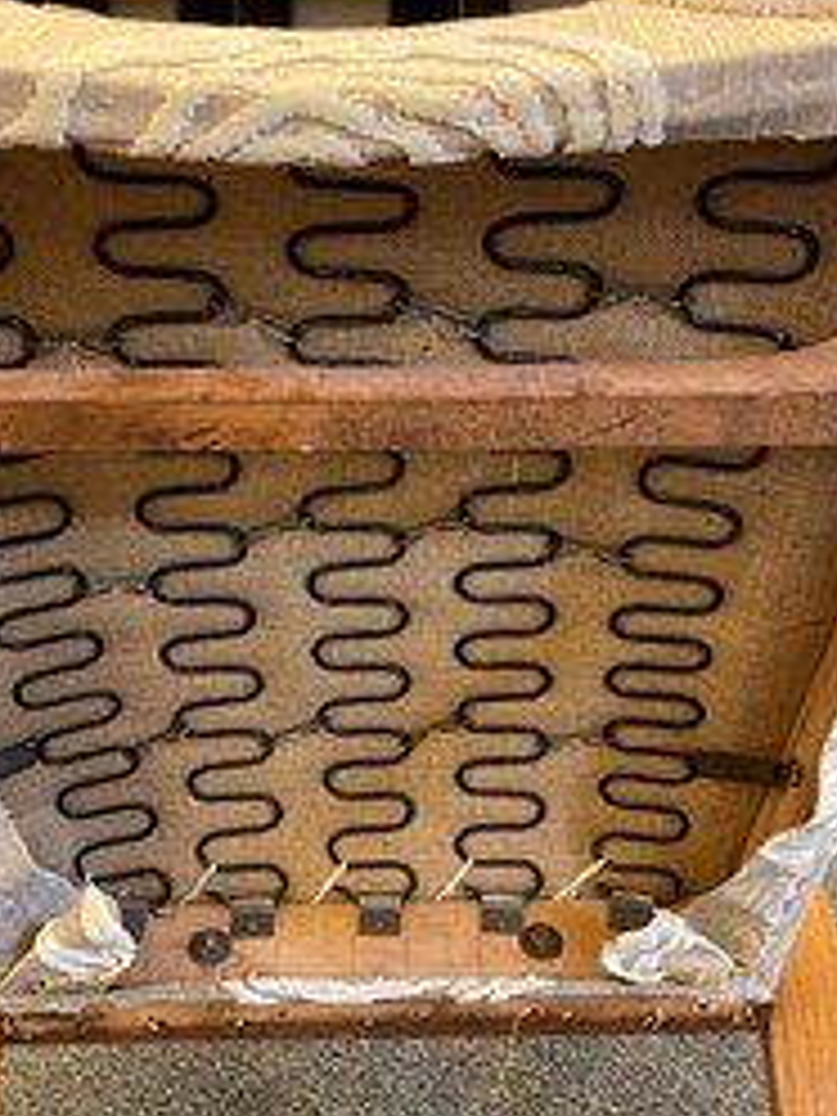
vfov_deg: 44.5
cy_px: 688
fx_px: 1354
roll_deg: +2.7
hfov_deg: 34.3
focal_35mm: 42
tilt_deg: -26.0
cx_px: 369
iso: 500
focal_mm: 4.25
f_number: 1.8
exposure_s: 1/50
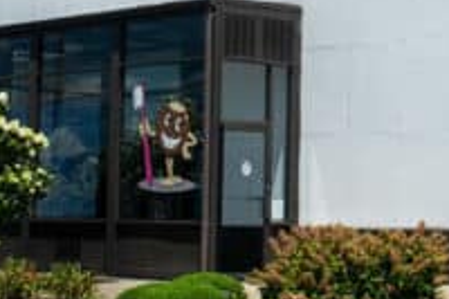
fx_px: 1371
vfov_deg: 12.3
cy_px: 2
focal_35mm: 110
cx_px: 414
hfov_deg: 18.3
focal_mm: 24
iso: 400
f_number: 9
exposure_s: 1/2000
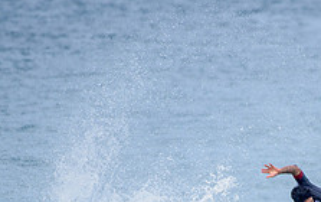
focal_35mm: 1323
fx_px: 11589
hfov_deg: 1.6
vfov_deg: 1.0
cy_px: 255
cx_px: 278
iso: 250
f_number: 5.6
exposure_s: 1/2000
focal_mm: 500
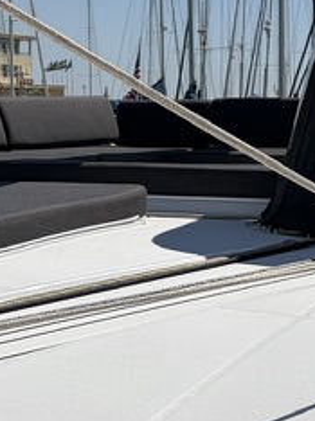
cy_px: 281
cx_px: 108
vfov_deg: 17.2
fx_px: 1386
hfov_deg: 13.0
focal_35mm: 114
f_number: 1.6
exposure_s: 1/14493
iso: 50
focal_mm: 5.96
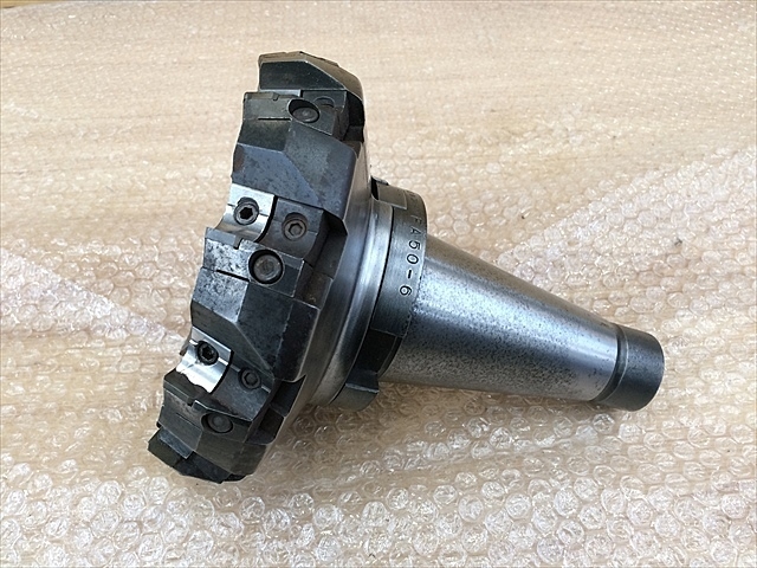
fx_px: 634
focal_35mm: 29
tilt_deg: -49.2
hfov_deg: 61.7
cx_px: 378
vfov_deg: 48.2
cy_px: 284
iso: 64
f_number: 2.2
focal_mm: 4.15
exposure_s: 1/30
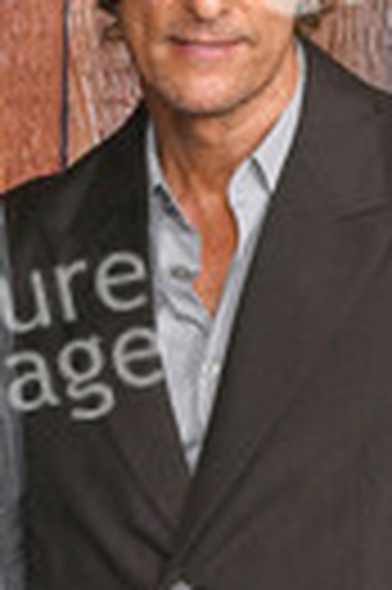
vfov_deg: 15.1
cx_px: 63
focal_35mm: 134
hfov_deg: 10.2
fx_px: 2194
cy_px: 585
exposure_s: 1/250
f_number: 7.1
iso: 1000
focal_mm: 44
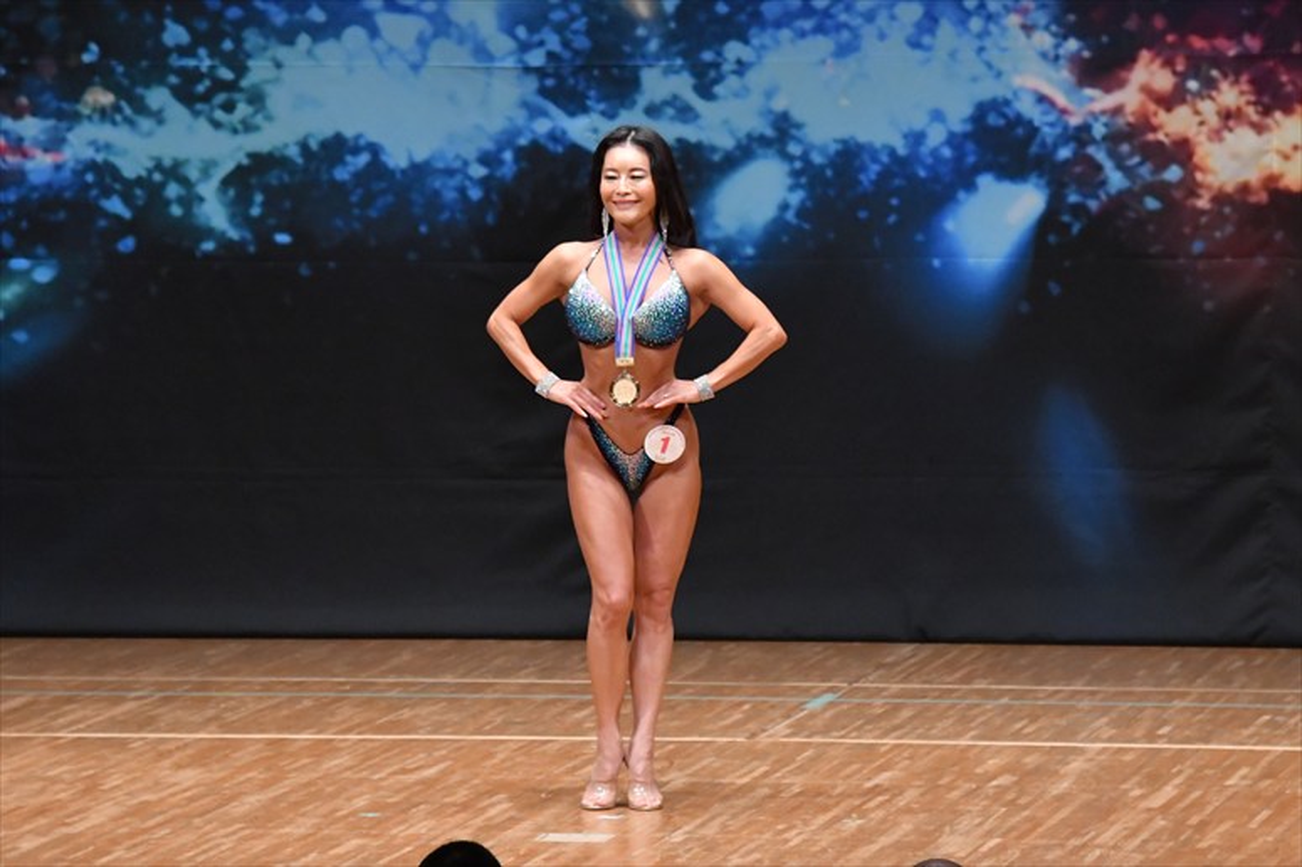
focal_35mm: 270
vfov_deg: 5.1
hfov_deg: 7.6
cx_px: 651
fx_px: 9760
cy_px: 434
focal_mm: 180
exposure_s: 1/400
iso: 6400
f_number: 5.6
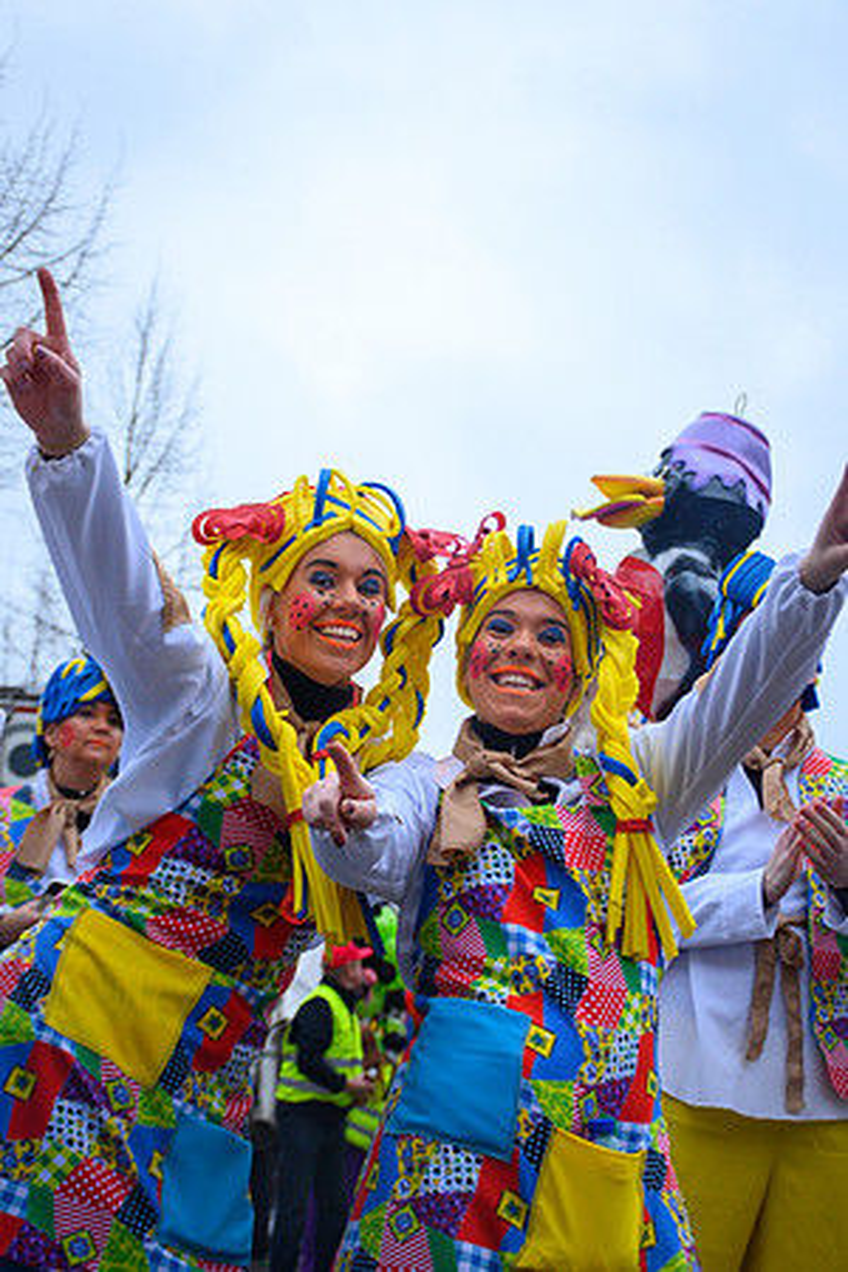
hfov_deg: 23.8
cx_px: 424
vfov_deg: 35.1
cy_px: 636
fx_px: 2014
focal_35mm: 57
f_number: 5
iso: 400
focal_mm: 38
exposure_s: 1/1250
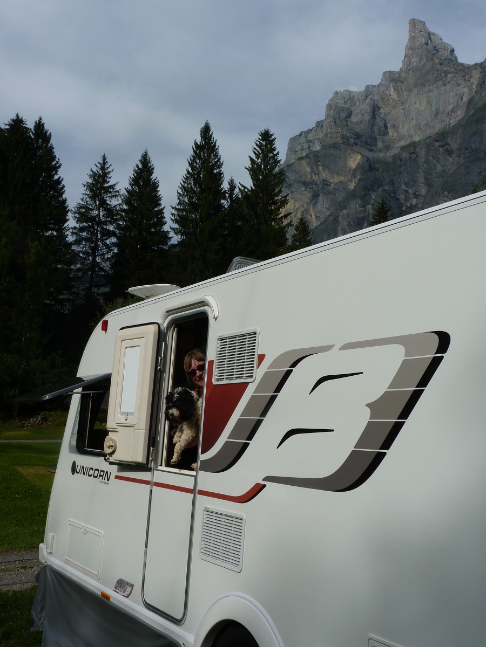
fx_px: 711
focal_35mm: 38
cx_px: 243
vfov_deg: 49.0
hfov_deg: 37.7
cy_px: 324
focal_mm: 6.8
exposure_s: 1/500
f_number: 5.6
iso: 80
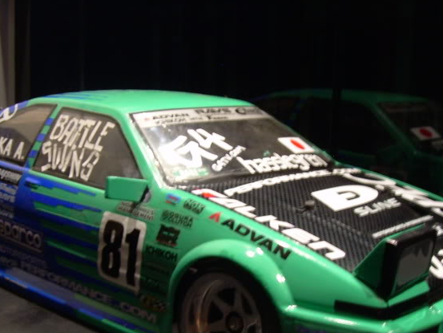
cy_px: 193
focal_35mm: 55
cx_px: 224
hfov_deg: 34.9
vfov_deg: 26.5
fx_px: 704
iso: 100
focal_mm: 6.3
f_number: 2.8
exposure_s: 2
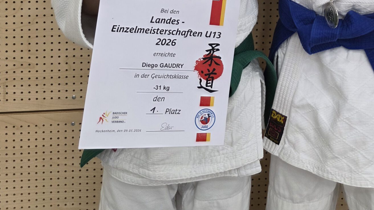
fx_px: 486
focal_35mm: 49
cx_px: 274
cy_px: -152
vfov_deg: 19.3
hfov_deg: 41.1
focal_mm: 6.3
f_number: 1.7
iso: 160
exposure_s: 1/100
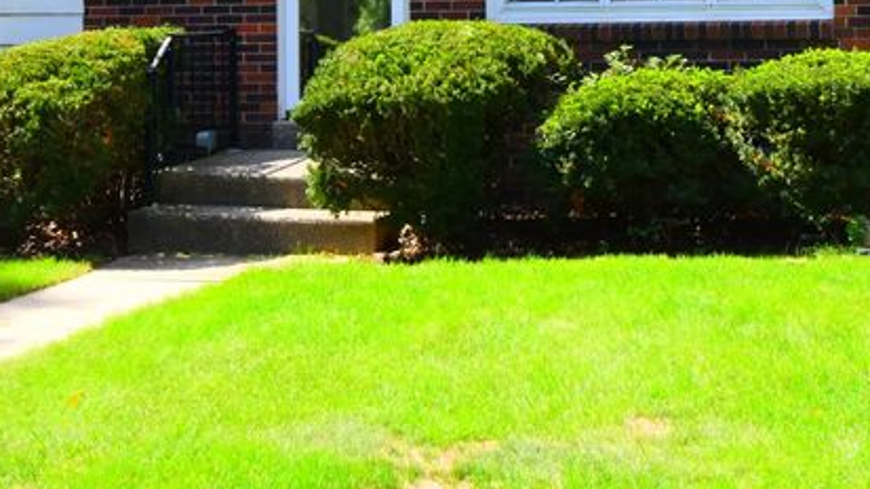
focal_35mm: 78
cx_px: 415
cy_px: -104
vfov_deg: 14.9
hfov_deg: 27.2
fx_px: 1799
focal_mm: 20
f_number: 8
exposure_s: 1/250
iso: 200
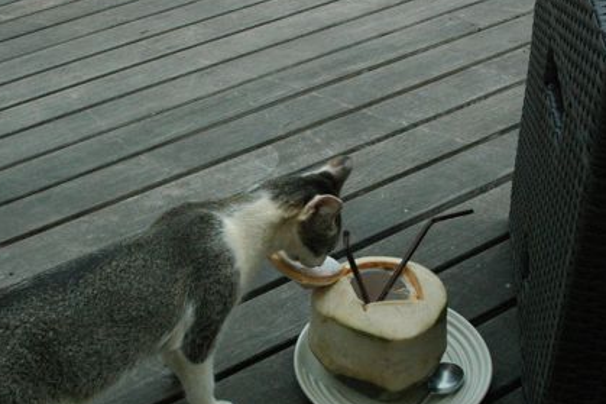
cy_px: 220
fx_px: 925
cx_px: 185
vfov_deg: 24.6
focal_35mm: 55
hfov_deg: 35.8
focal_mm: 24
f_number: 11
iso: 1600
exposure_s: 1/640
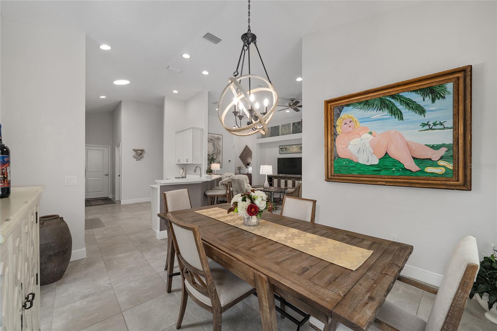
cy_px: 166
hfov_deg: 104.3
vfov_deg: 81.2
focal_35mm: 14
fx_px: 193
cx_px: 248
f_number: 8
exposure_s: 1/25
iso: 500
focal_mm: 14
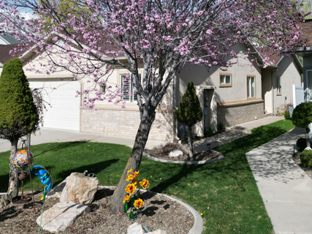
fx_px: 324
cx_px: 180
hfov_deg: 51.2
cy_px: 67
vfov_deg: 38.9
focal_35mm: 36
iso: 150
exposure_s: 1/5000
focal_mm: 6.72
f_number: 1.7
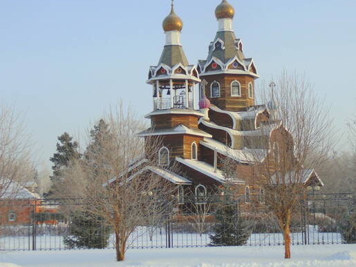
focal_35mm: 72
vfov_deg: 20.5
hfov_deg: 27.0
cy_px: 117
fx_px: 741
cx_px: 182
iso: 80
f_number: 3.9
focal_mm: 10.4
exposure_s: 1/400
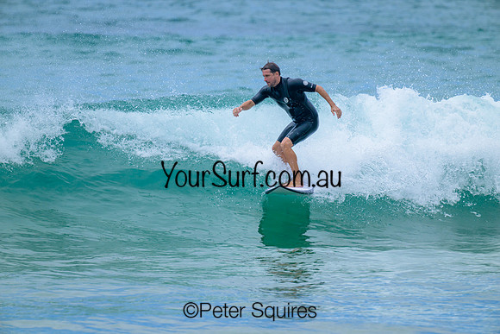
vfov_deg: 2.5
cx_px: 250
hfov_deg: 3.7
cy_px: 167
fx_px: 7779
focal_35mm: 560
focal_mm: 560
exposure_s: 1/2000
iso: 450
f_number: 8
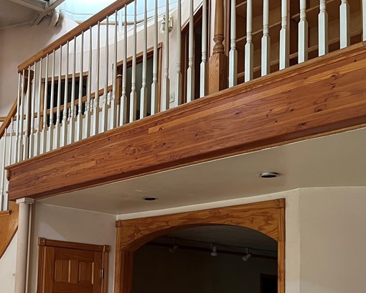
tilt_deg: +7.4
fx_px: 552
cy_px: 226
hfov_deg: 35.1
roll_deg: -2.1
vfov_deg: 29.1
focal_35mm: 51
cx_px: 57
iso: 160
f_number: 1.6
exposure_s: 1/60
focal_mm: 5.1
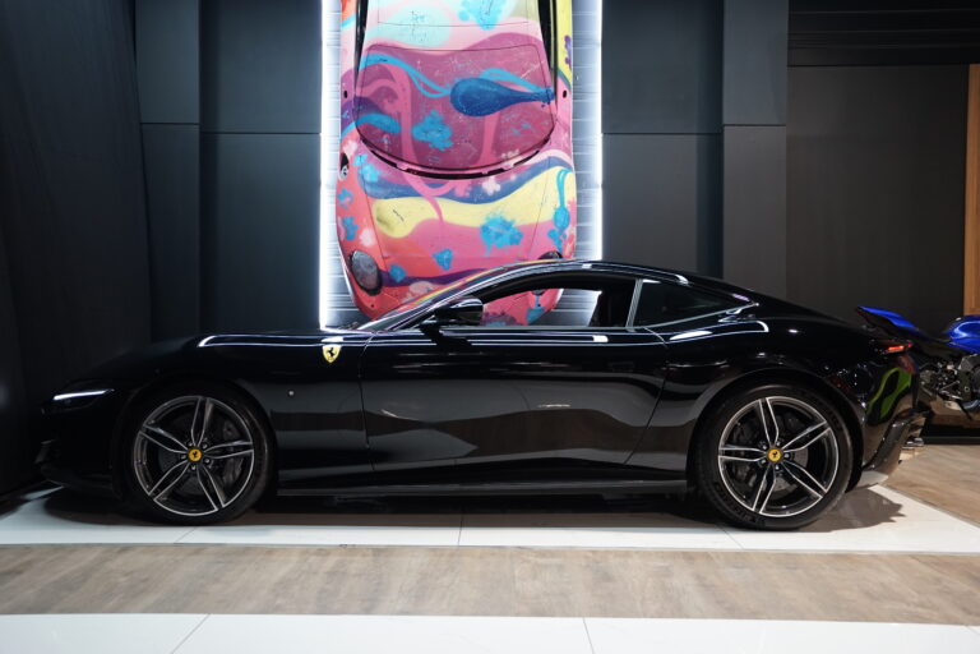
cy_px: 327
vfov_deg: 39.3
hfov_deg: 56.4
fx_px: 915
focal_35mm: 34
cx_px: 490
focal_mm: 33.6
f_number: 2.8
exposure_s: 1/80
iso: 1250
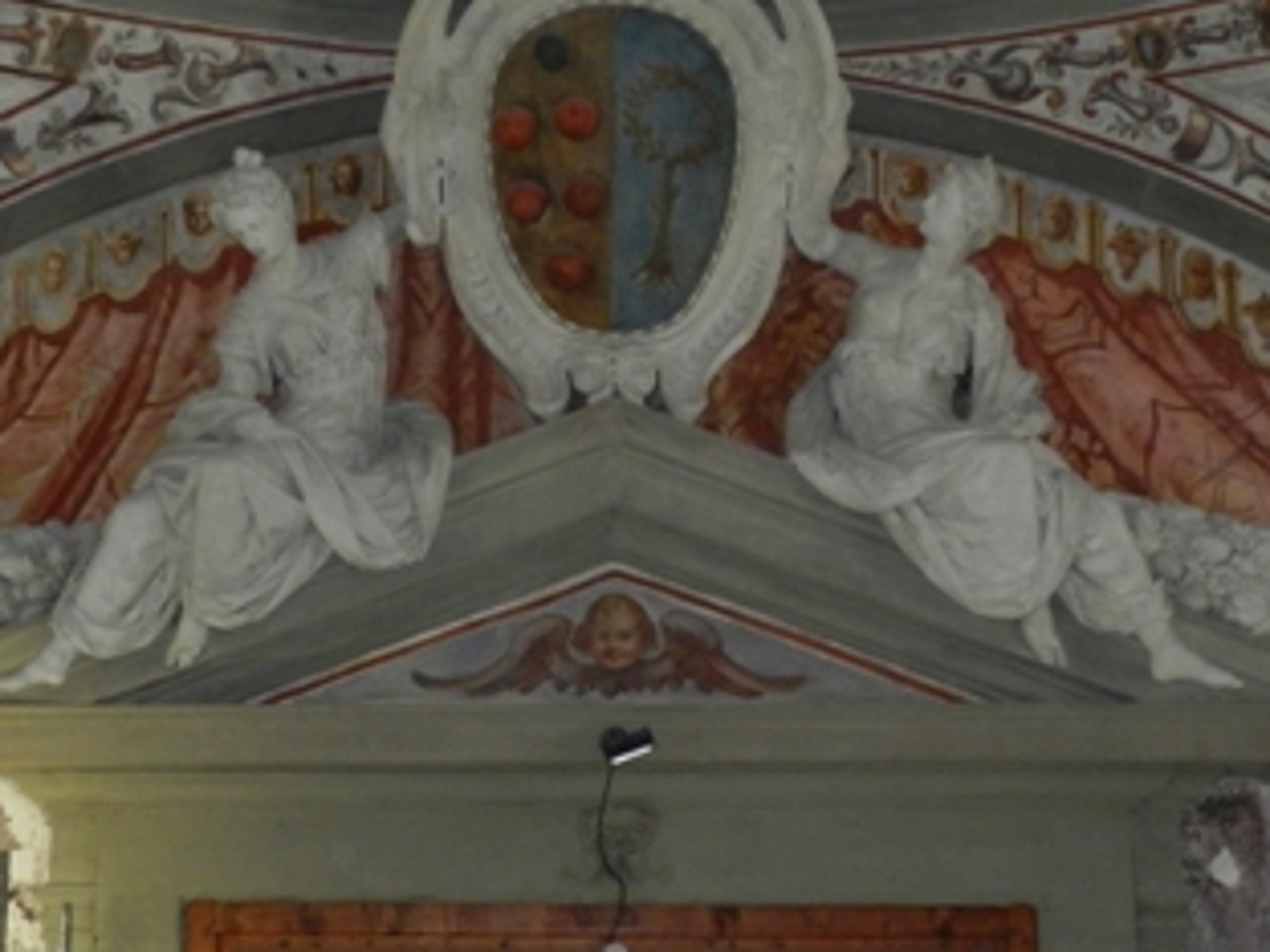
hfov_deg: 25.0
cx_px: 623
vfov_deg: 18.9
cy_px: 574
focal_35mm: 78
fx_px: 2862
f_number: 4
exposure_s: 1/30
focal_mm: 6.7
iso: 500
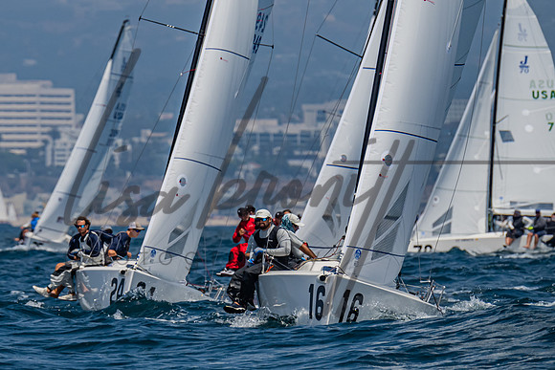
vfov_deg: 2.0
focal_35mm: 696
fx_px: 10728
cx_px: 155
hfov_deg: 3.0
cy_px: 142
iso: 400
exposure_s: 1/2500
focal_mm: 350
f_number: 6.3
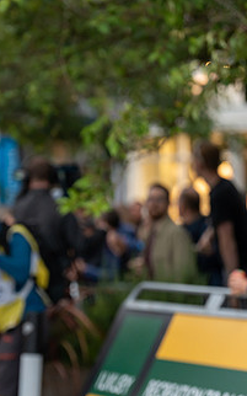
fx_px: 2576
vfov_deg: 8.8
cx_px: 4
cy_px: 237
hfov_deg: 5.5
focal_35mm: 239
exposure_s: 1/800
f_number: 2.8
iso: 1000
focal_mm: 130
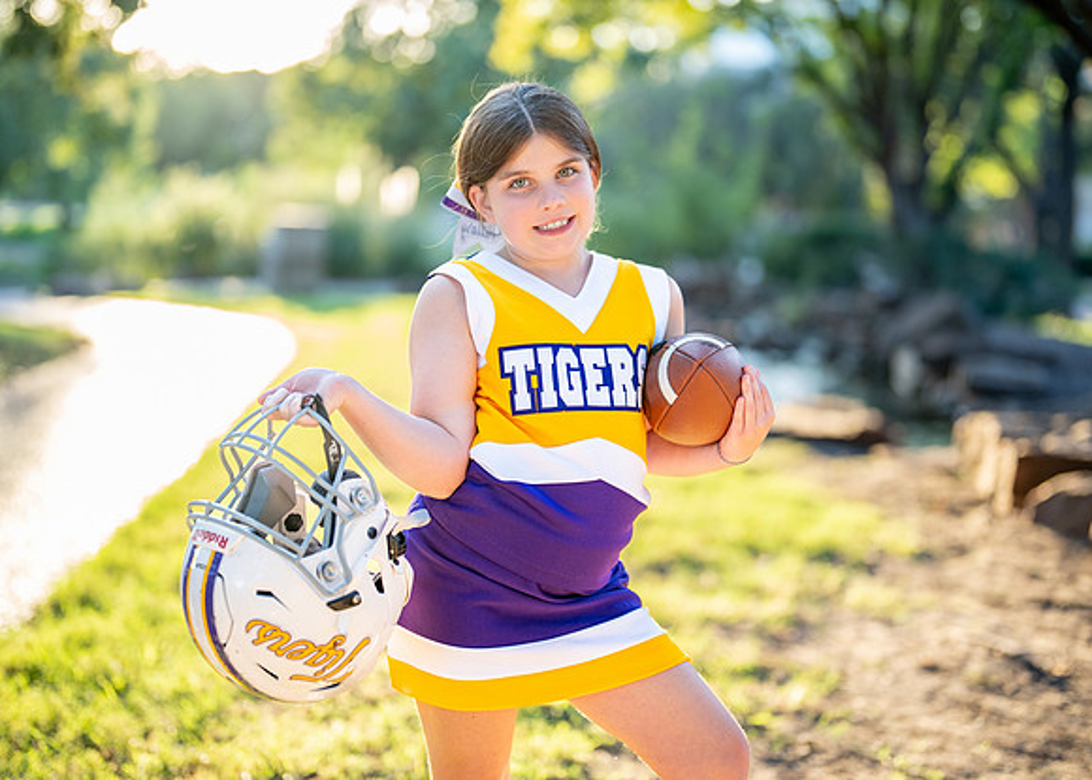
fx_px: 1817
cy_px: 365
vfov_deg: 24.2
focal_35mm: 59
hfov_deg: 33.4
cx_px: 564
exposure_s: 1/640
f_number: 1.2
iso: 250
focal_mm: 50
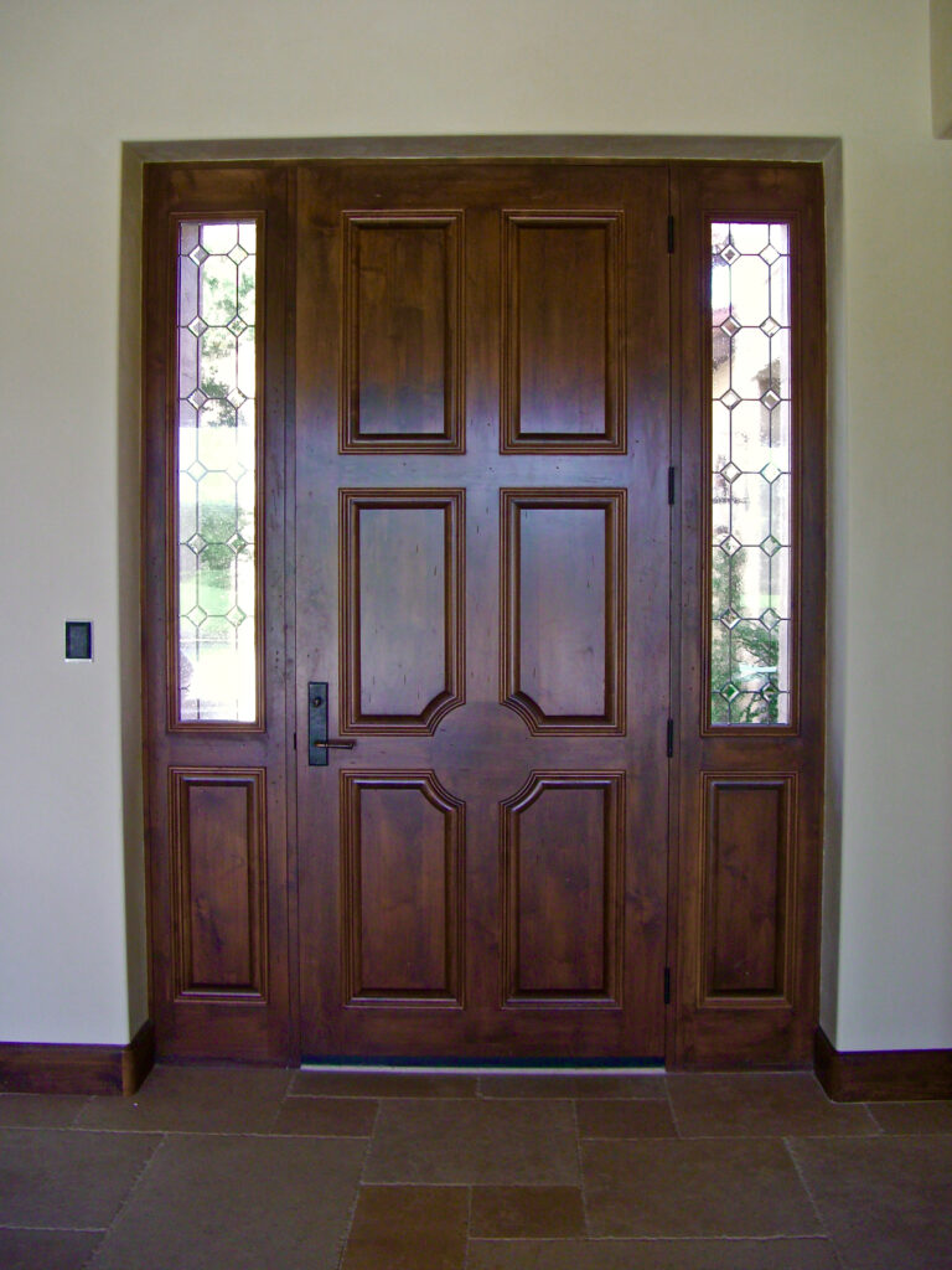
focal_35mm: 38
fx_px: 1393
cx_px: 476
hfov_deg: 37.7
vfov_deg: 49.0
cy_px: 635
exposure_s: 1/125
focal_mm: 7.9
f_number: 2.8
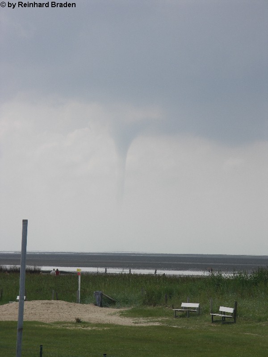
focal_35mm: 200
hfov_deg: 7.4
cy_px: 178
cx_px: 134
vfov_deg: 9.9
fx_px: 2065
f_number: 4.5
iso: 50
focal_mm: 50.8
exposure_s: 1/400
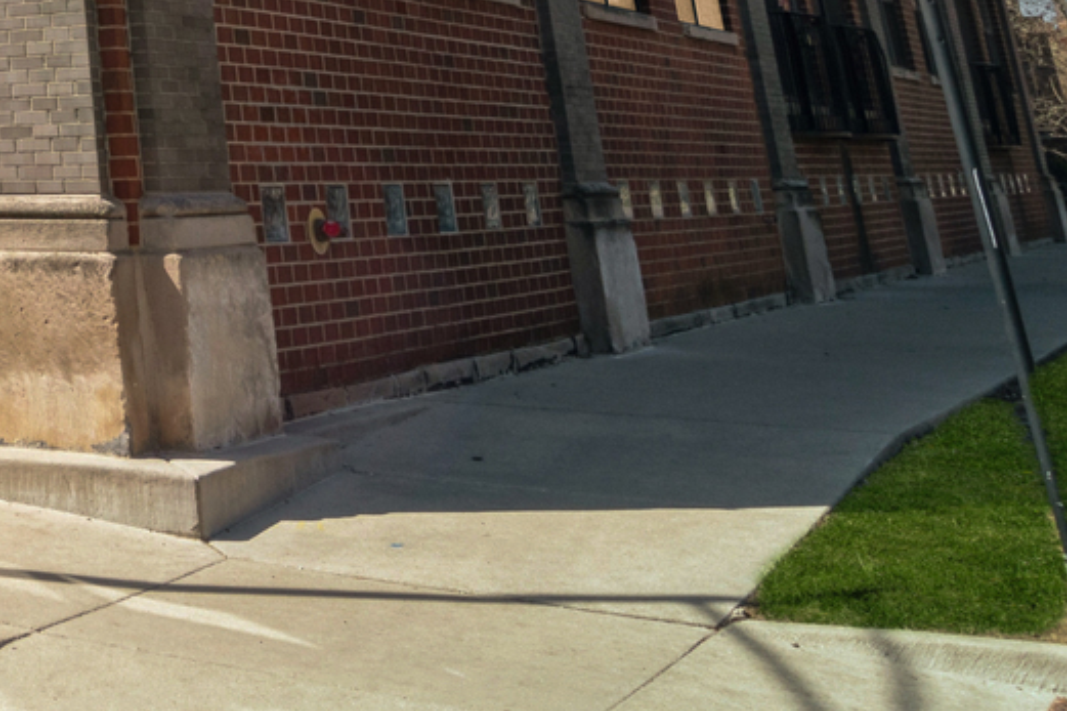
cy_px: -383
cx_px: -324
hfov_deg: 28.9
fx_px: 1659
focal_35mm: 56
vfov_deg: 20.4
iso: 200
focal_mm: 12
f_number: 8
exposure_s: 1/500
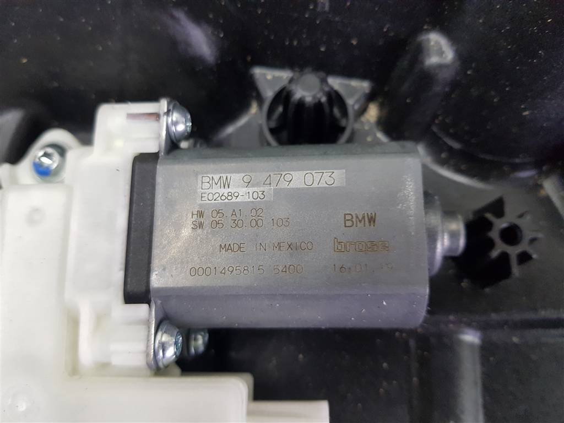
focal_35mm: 26
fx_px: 424
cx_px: 282
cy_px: 212
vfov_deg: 53.1
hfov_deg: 67.3
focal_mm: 4.2
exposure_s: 1/100
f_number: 1.7
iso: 200
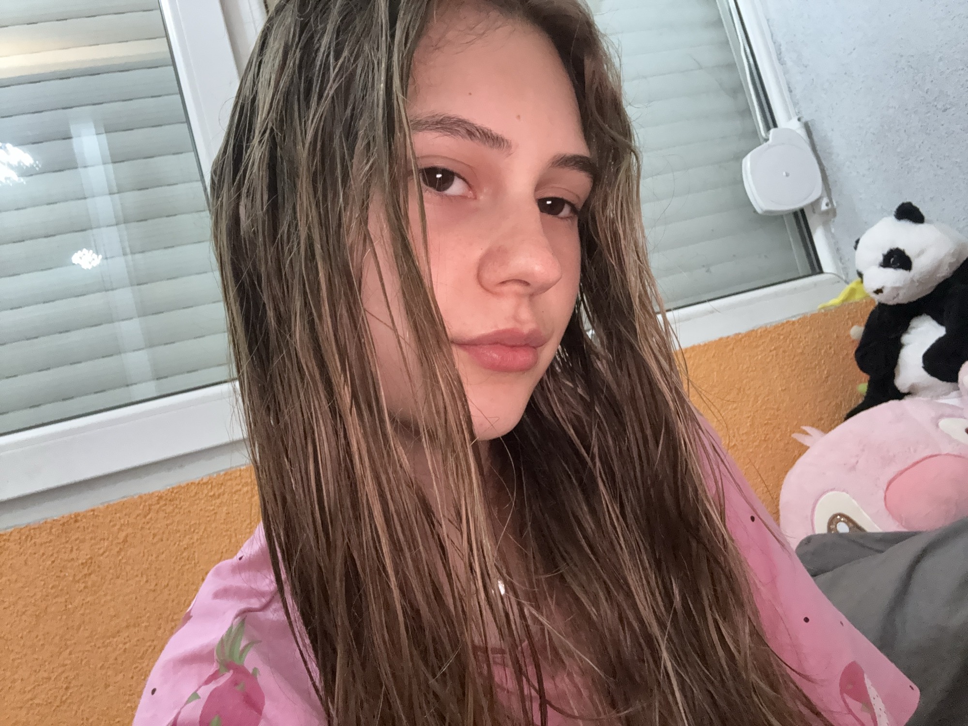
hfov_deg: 73.9
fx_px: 643
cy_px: 363
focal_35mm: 23
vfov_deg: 58.9
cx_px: 484
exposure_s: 1/38
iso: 320
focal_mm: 2.69
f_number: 1.9
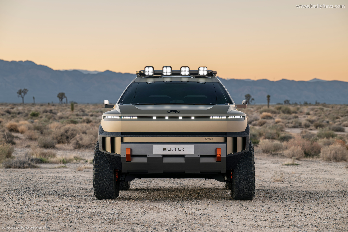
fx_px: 967
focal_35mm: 100
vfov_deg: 13.7
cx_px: 174
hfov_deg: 20.4
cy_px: 116
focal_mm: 100
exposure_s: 1/13
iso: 64
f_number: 5
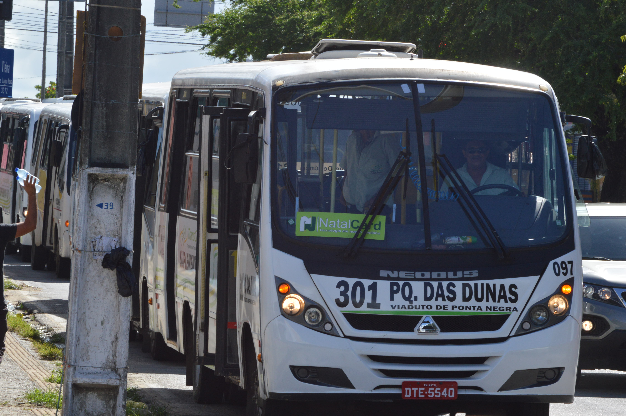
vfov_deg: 5.4
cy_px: 208
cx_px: 313
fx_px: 4430
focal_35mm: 255
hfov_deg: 8.1
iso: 400
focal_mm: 170
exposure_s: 1/250
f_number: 16
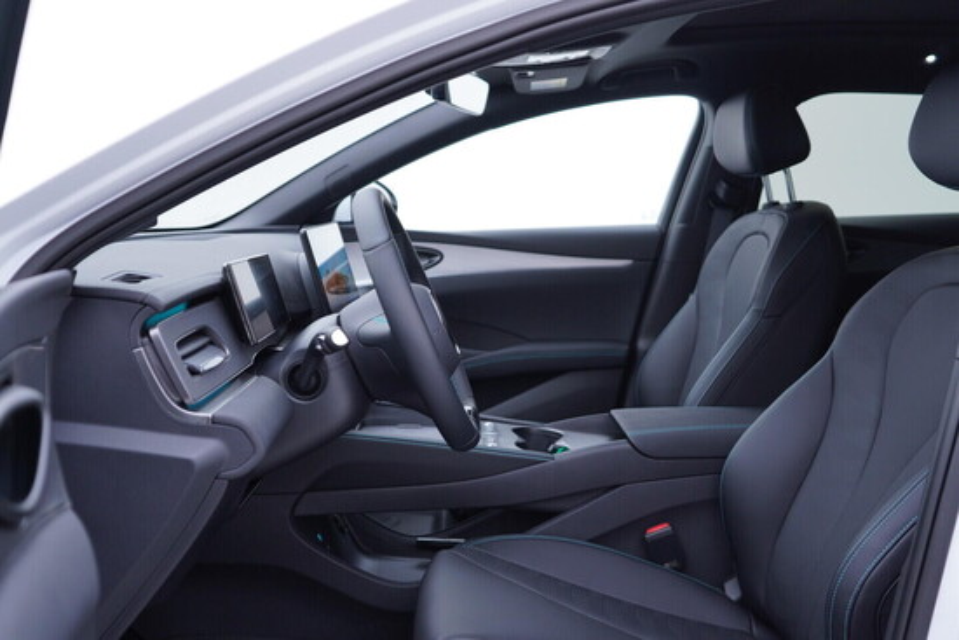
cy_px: 320
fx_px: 959
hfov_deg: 53.1
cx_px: 480
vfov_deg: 36.9
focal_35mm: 36
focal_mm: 24
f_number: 2.8
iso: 125
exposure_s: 1/40
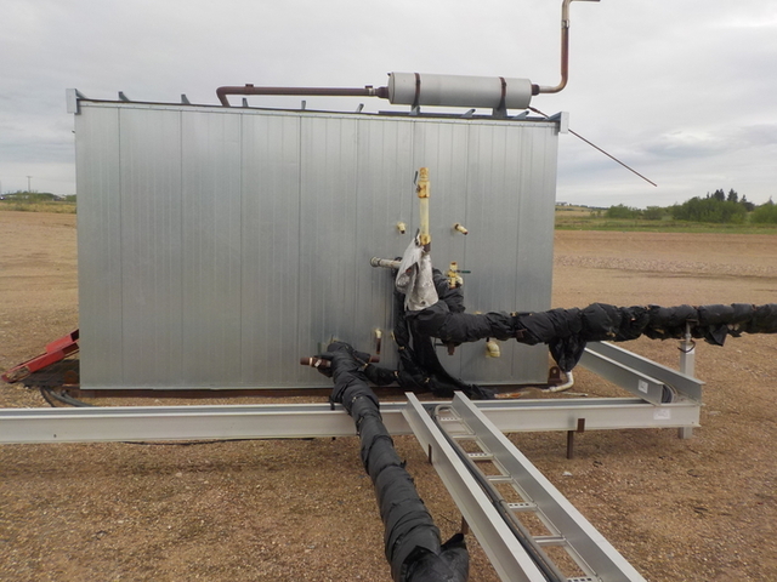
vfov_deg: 46.8
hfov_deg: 60.0
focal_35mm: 30
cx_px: 388
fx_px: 673
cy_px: 291
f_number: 3.3
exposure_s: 1/400
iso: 125
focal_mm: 4.1
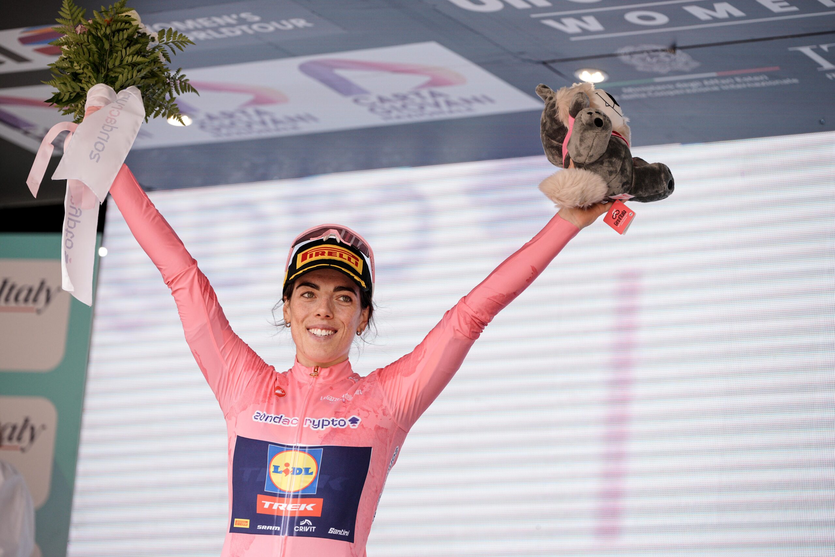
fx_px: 3757
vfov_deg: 8.5
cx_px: 418
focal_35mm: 162
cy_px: 278
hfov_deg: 12.7
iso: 1000
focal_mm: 162
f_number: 3.5
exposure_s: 1/1600
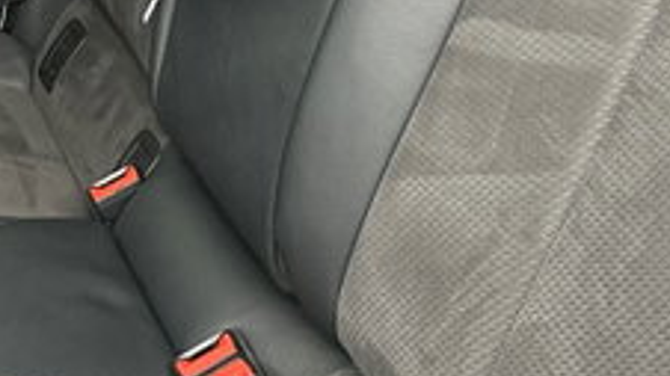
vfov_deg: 13.6
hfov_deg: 24.0
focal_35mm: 88
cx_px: 196
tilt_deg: -23.2
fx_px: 1563
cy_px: 27
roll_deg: +1.2
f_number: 1.78
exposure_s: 1/40
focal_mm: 6.86
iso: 1000
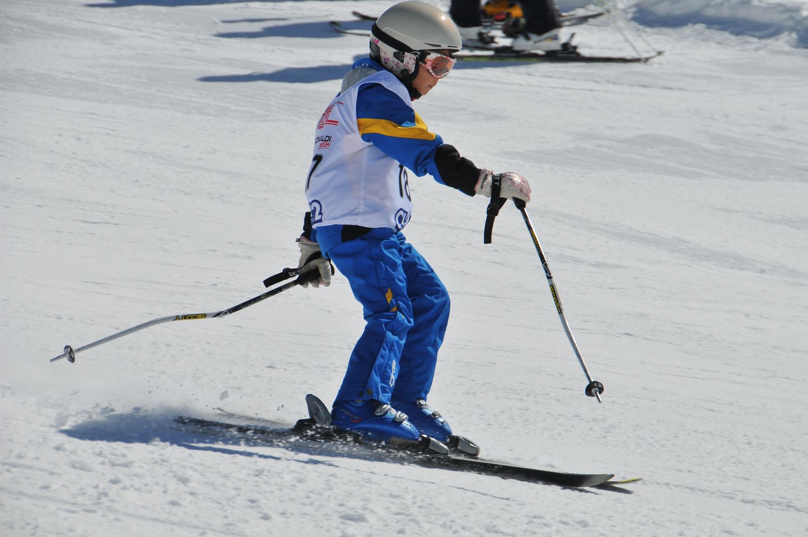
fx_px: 4372
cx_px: 404
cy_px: 268
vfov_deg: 7.0
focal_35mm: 195
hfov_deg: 10.6
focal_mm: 130
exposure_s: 1/1600
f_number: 9
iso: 200
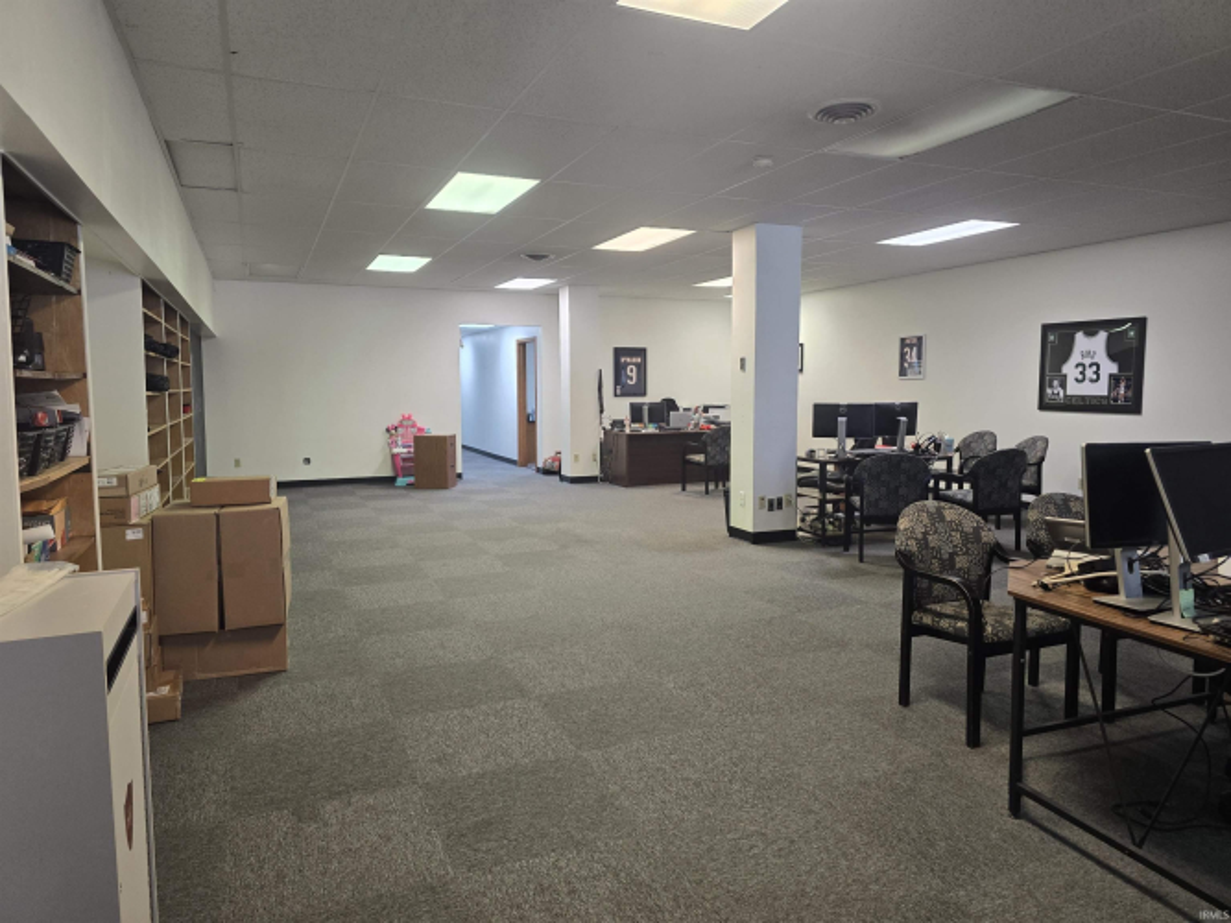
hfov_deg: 73.9
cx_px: 616
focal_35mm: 23
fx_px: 818
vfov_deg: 58.9
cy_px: 462
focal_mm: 6.3
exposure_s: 1/120
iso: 250
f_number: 1.7
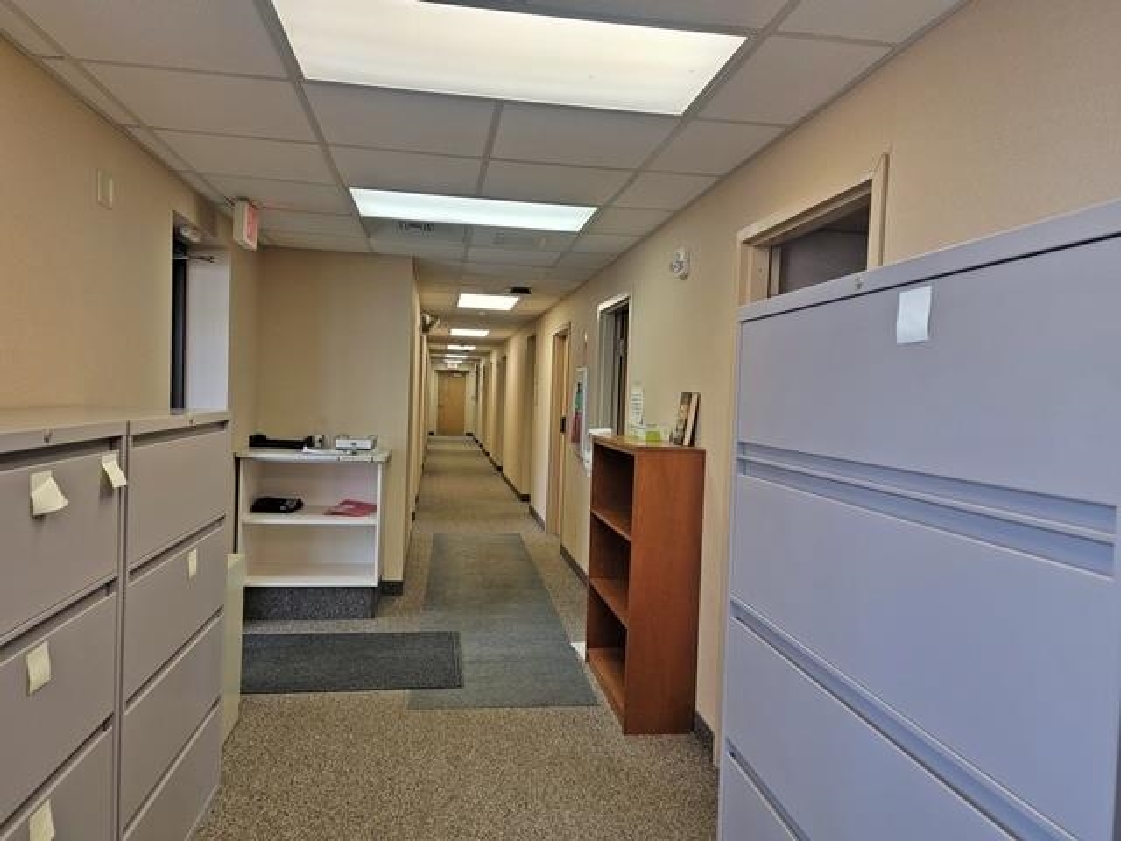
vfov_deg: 56.8
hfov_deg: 71.6
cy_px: 420
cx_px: 560
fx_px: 777
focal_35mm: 24
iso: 80
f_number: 1.8
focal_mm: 6.7
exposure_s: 1/120
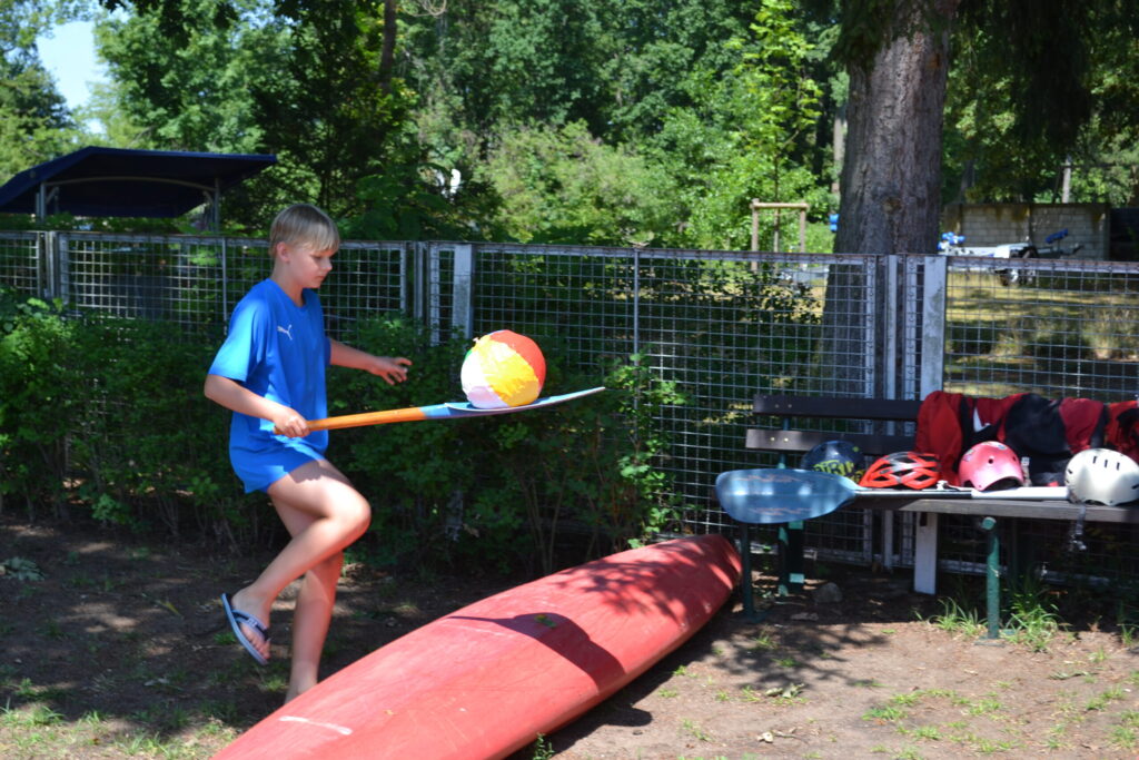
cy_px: 380
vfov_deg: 25.1
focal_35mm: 54
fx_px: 1709
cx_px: 570
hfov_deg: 36.9
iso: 100
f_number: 6.3
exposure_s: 1/160
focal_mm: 36
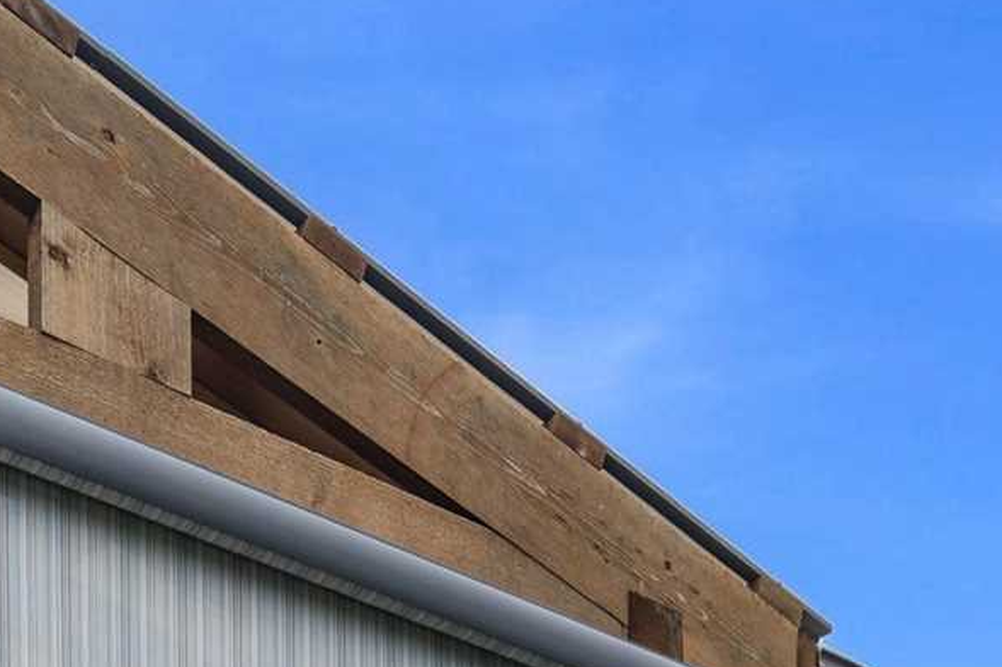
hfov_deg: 27.0
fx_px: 2031
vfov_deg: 12.9
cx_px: 852
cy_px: 1719
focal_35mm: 73
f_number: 7.1
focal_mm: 14
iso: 100
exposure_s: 1/320
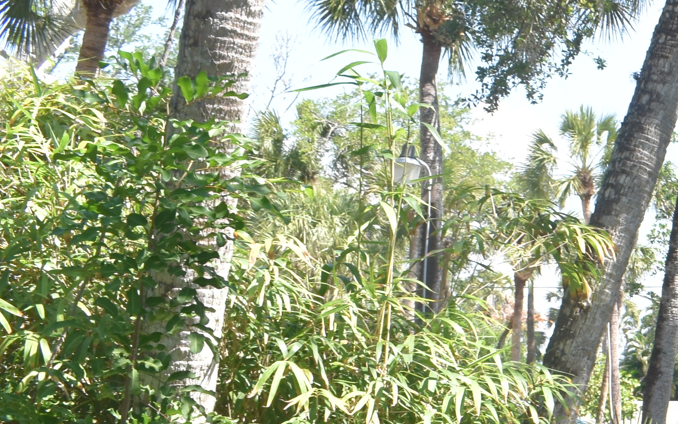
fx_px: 1885
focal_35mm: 102
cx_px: 1097
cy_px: 324
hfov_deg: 17.7
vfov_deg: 12.8
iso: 400
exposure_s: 1/250
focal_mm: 20
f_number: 8
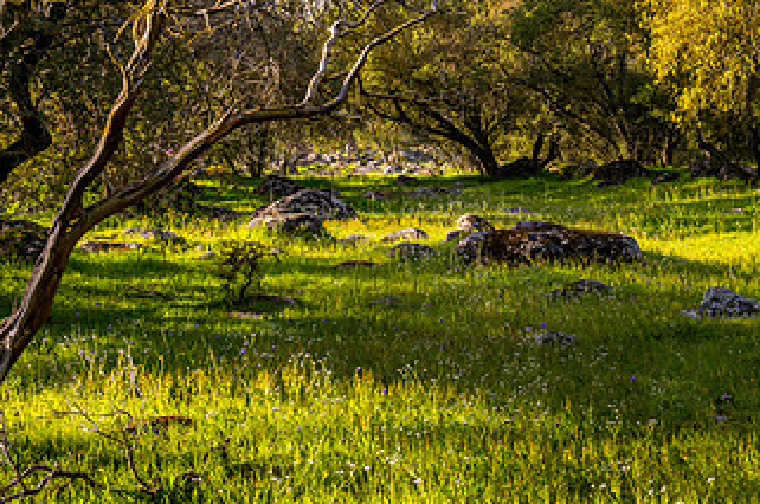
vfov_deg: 20.2
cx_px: 570
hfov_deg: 29.6
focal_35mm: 67
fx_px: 1412
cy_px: 216
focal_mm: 33
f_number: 9
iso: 64
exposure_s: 1/13
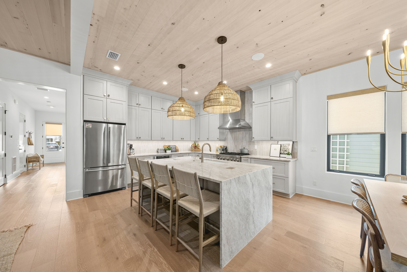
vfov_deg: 90.1
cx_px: 204
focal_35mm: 12
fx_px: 136
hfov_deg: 112.6
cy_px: 136
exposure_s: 1/4
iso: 800
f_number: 7.1
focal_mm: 12
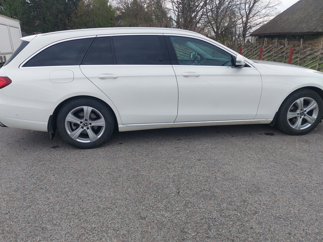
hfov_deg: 65.3
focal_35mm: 27
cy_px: 124
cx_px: 159
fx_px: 252
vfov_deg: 51.4
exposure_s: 1/370
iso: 40
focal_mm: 5.23
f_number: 1.8
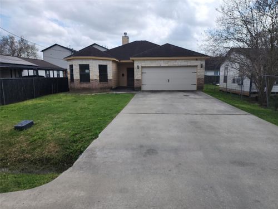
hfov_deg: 73.9
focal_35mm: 23
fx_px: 185
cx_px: 139
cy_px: 104
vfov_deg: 58.9
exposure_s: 1/1311
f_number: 1.8
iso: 12
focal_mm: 6.4
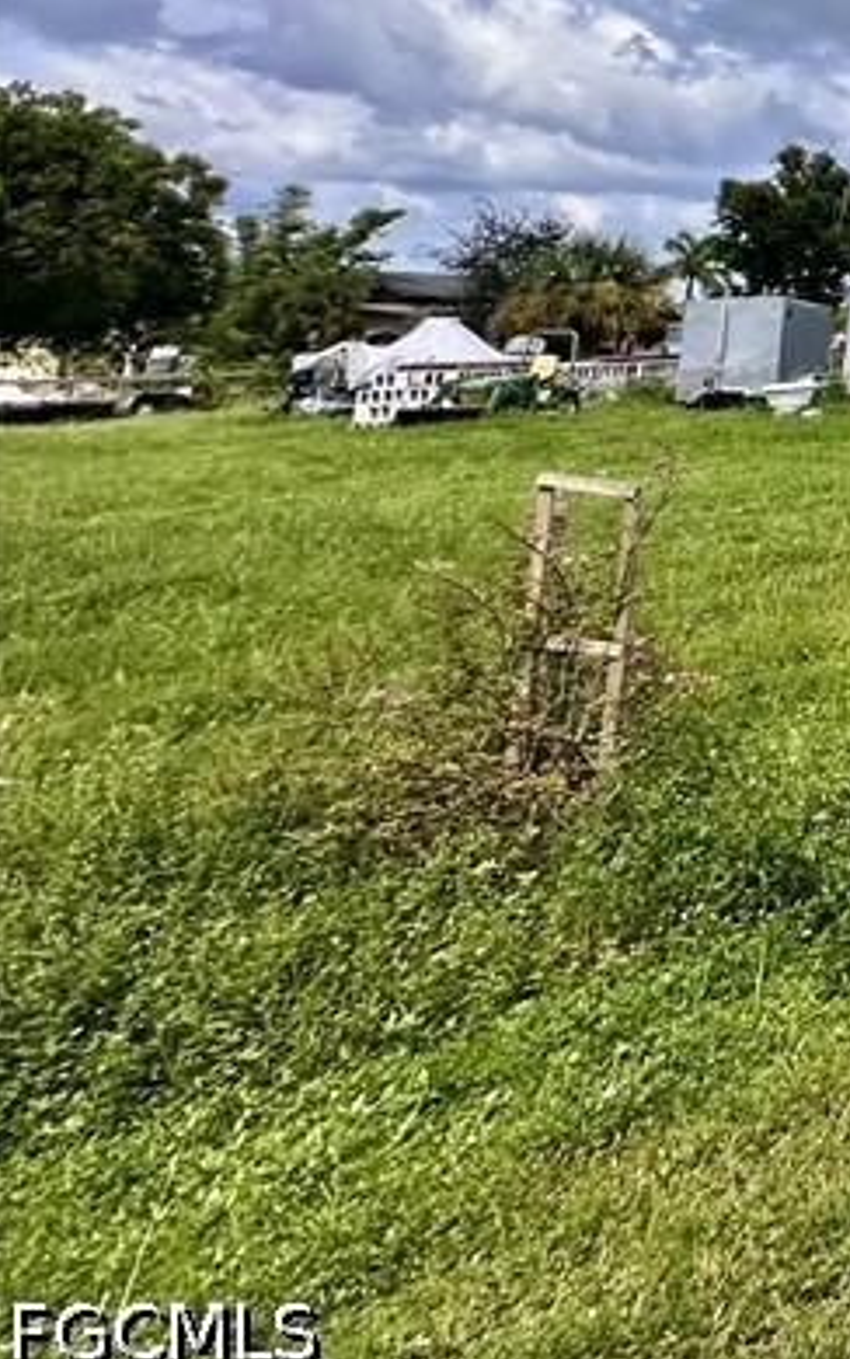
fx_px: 1444
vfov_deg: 44.2
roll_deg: +0.2
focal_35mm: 39
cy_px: 52
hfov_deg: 18.3
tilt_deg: +12.1
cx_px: 1773
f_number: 2.2
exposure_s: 1/3300
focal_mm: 2.22
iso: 50
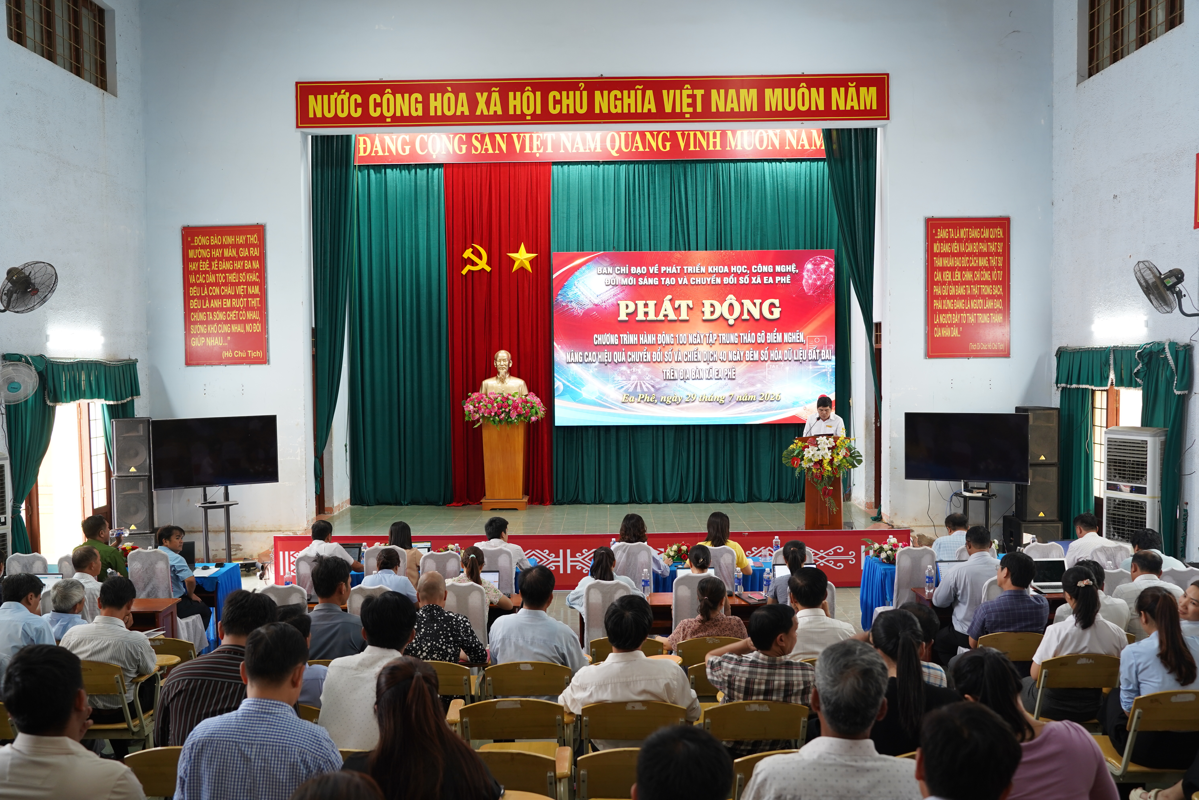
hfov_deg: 63.7
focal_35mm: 29
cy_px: 400
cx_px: 600
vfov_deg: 45.0
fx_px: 966
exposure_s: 1/50
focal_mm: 29
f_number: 4
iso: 640
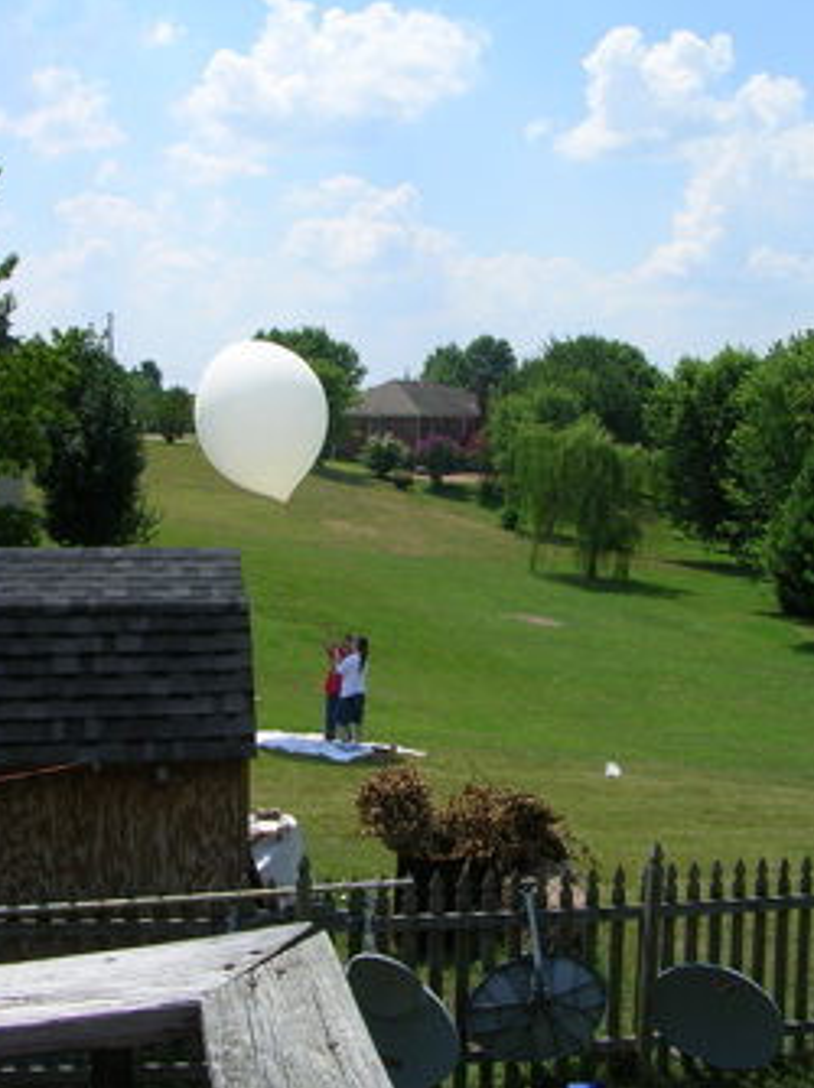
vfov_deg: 45.8
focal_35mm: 41
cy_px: 505
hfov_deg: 35.1
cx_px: 420
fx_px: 1287
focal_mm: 5.8
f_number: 5.6
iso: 50
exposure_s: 1/388
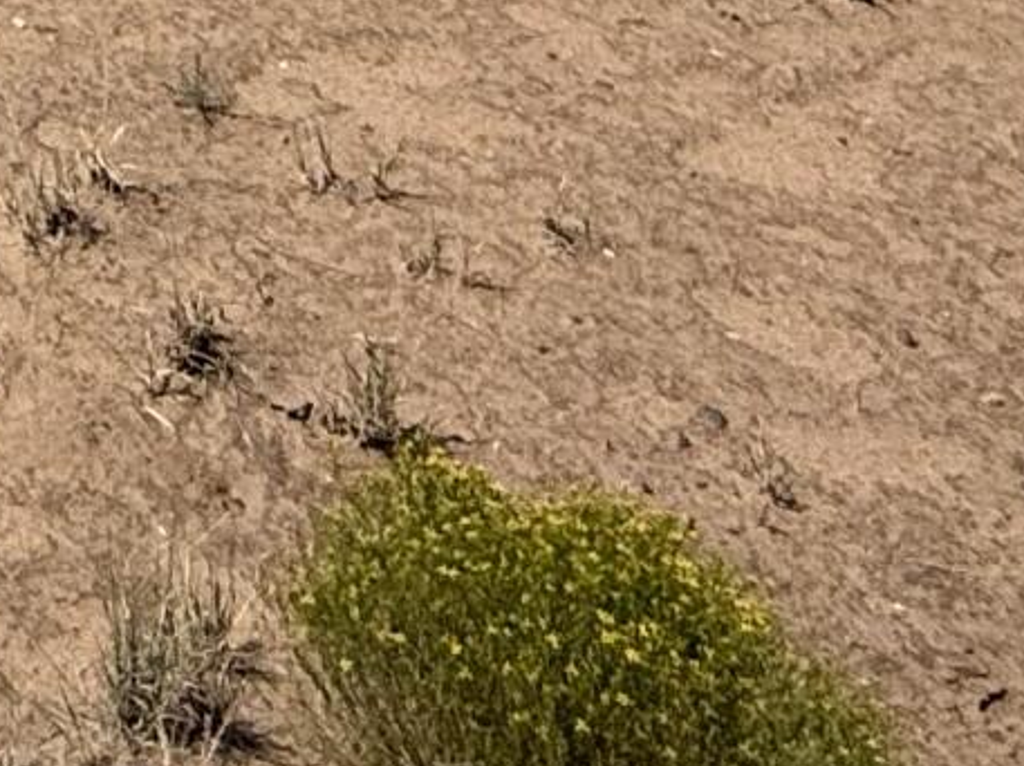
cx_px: -865
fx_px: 2719
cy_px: -1252
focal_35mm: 92
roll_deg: +0.5
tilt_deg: -2.1
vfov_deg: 11.9
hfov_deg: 17.1
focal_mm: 2.22
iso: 50
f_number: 2.2
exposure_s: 1/5618
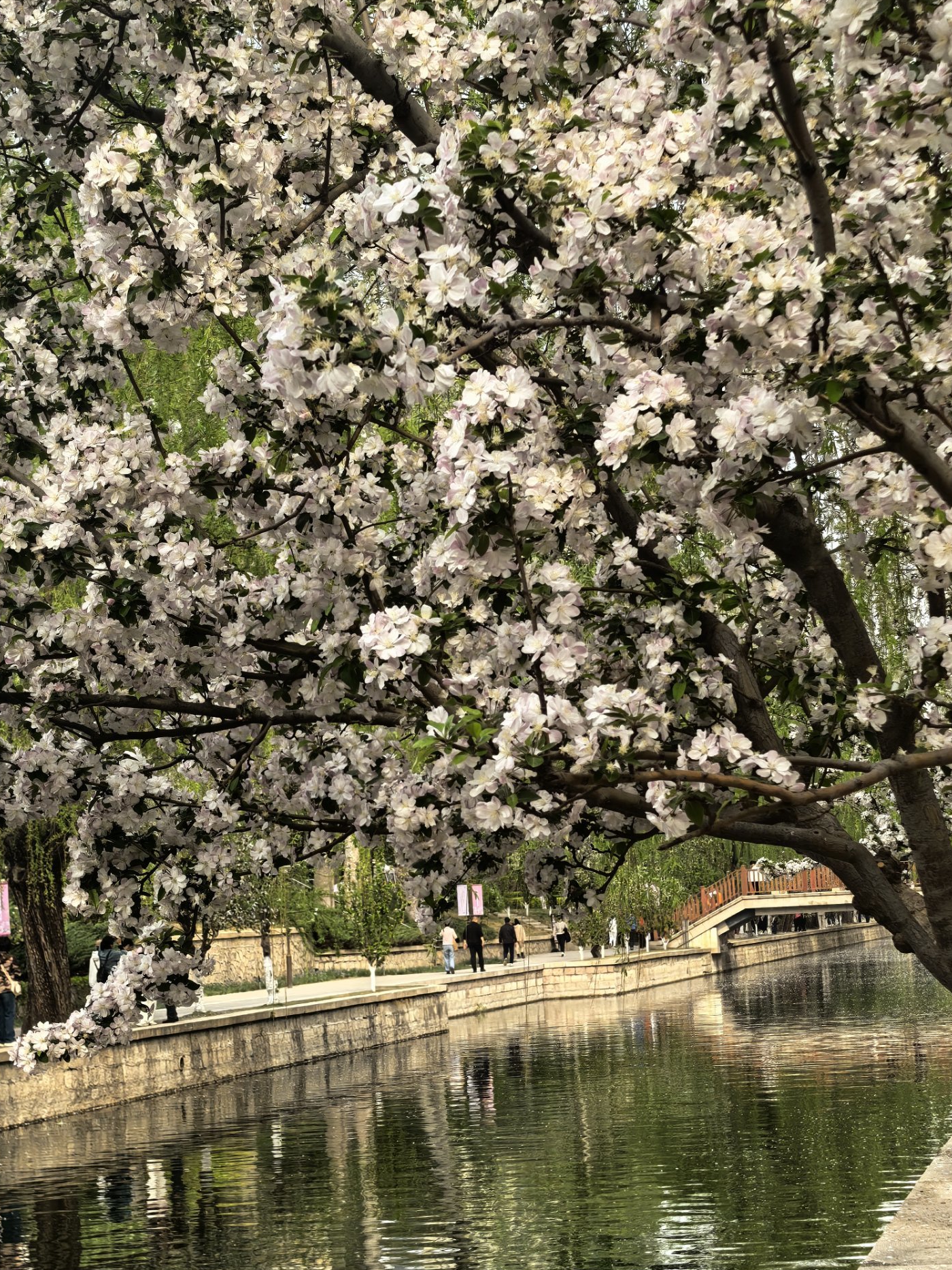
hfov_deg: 18.7
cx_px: 426
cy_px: 725
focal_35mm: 79
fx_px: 2897
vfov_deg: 24.7
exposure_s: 1/526
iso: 50
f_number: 2
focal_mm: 6.98
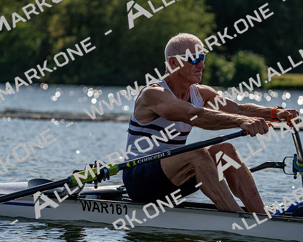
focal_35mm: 227
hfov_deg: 8.5
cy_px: 121
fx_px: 2036
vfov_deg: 6.8
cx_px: 162
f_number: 5.6
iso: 100
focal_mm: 200
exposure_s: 1/1600
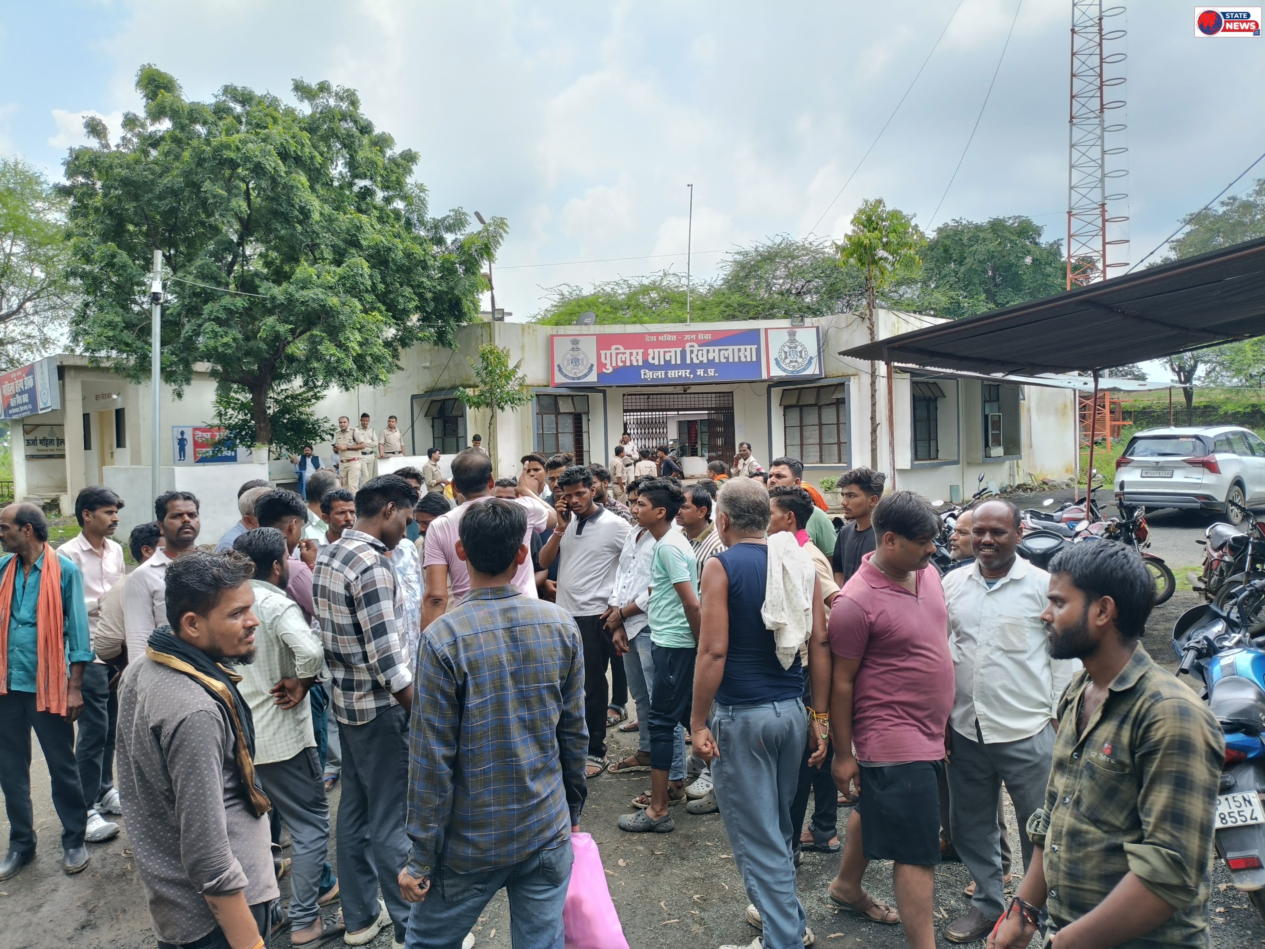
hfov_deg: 69.4
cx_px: 632
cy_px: 474
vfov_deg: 54.9
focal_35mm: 25
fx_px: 914
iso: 117
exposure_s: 1/101
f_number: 1.7
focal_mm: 4.7
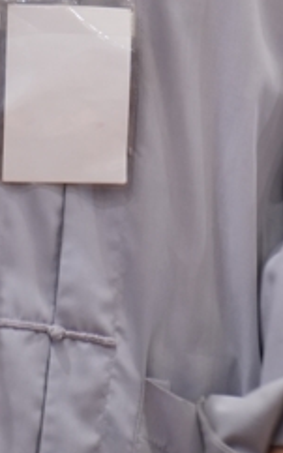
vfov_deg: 3.8
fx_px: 6857
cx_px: 191
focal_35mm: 555
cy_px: -299
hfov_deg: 2.4
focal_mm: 135
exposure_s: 1/100
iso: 1600
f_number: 2.8
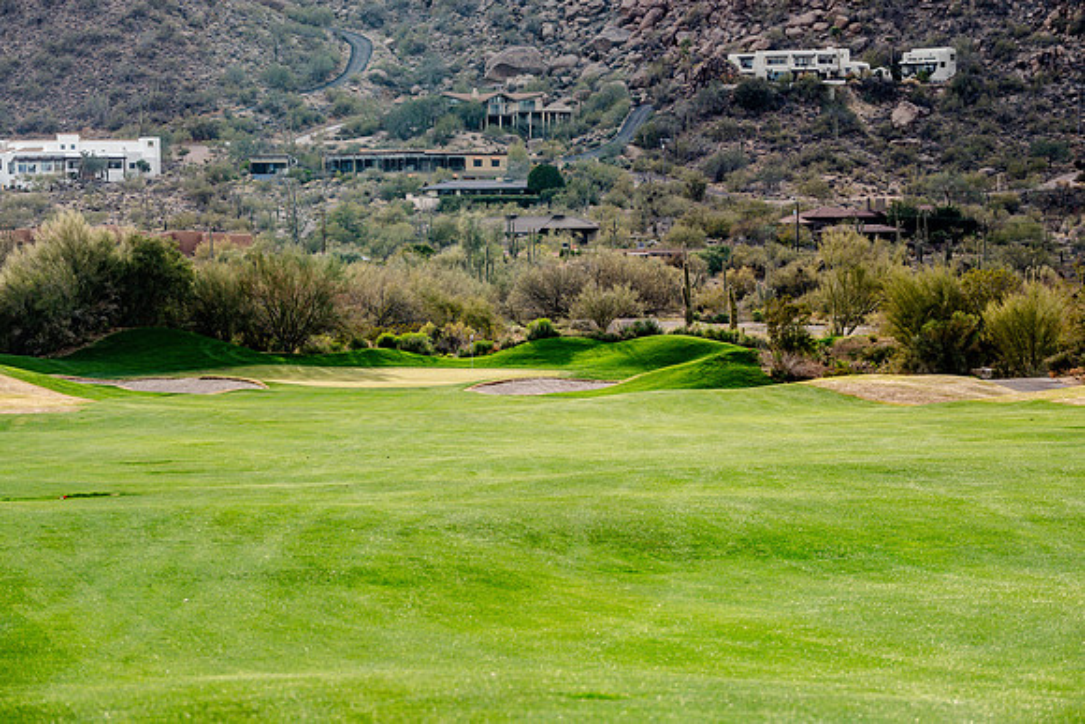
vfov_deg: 8.2
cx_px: 542
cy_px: 362
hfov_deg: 12.2
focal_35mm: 168
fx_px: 5064
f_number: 9
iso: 500
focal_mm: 168
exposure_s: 1/320
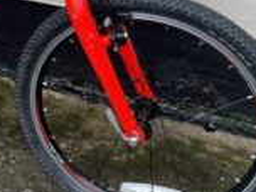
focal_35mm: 82
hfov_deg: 22.9
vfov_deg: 17.6
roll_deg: +5.6
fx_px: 606
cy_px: 7
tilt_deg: -30.5
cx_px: 2
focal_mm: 4.2
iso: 50
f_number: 1.6
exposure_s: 1/121
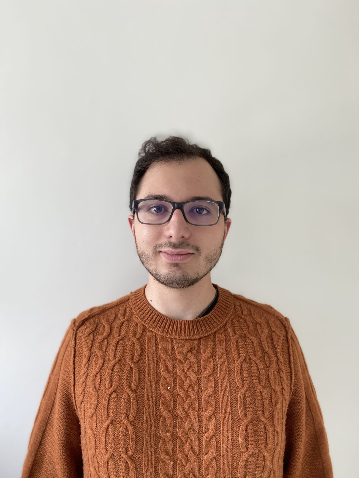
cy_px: 239
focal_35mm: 26
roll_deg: -0.9
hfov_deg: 53.1
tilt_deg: +2.9
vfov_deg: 67.3
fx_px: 360
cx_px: 180
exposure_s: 1/121
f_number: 1.8
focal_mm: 4.25
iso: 64
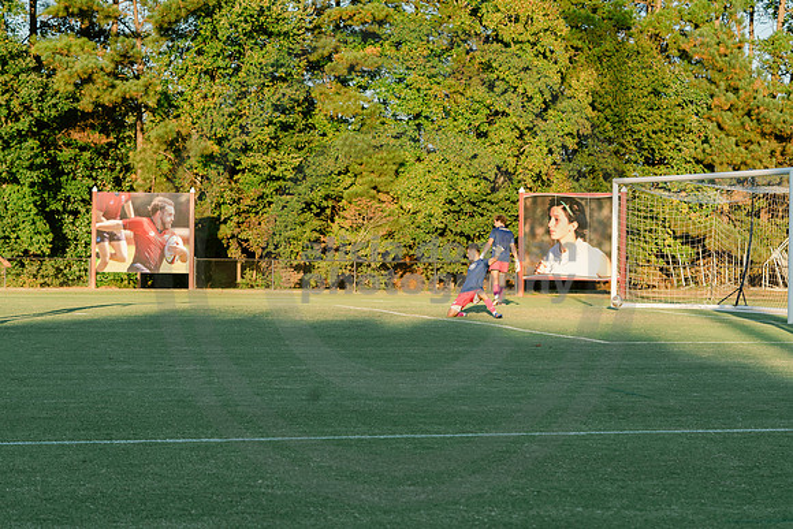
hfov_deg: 22.6
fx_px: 1983
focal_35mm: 90
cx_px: 396
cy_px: 264
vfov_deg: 15.2
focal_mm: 90
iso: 640
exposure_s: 1/640
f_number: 5.6
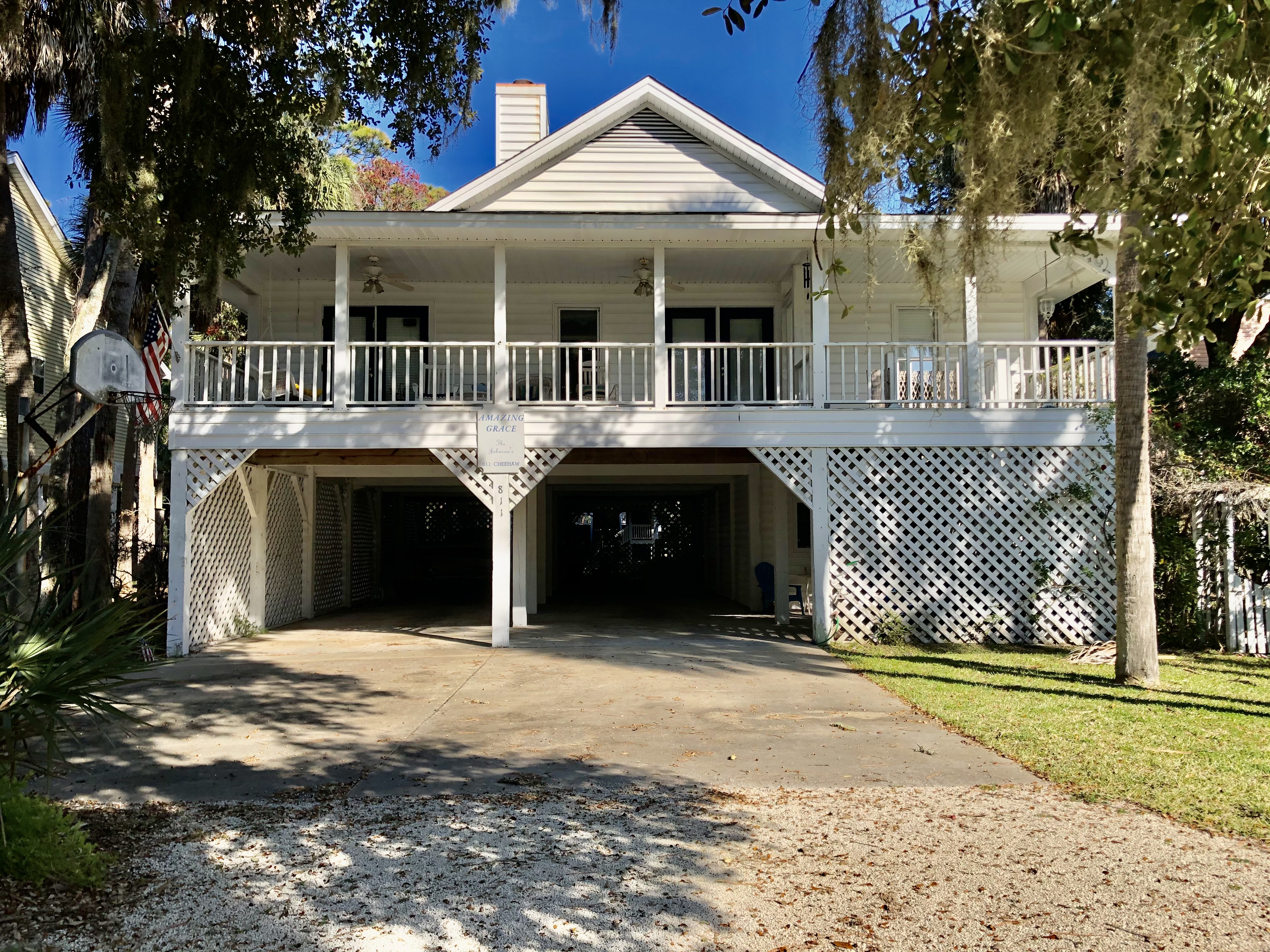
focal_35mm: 28
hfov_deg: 63.4
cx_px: 635
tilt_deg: +4.0
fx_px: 1027
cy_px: 476
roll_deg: +0.6
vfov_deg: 49.7
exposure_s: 1/1245
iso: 20
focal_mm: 4
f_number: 1.8
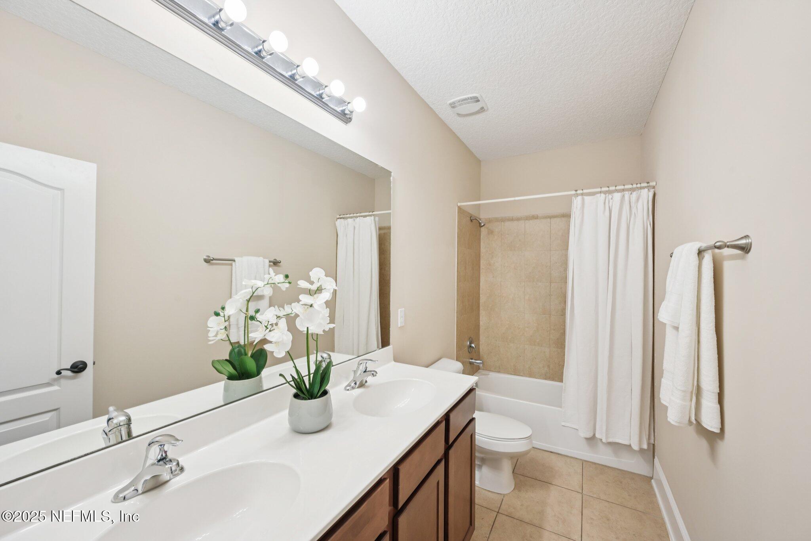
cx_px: 406
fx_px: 315
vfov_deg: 81.2
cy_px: 270
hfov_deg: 104.3
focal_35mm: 14
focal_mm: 14
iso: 220
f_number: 8
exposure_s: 1/15
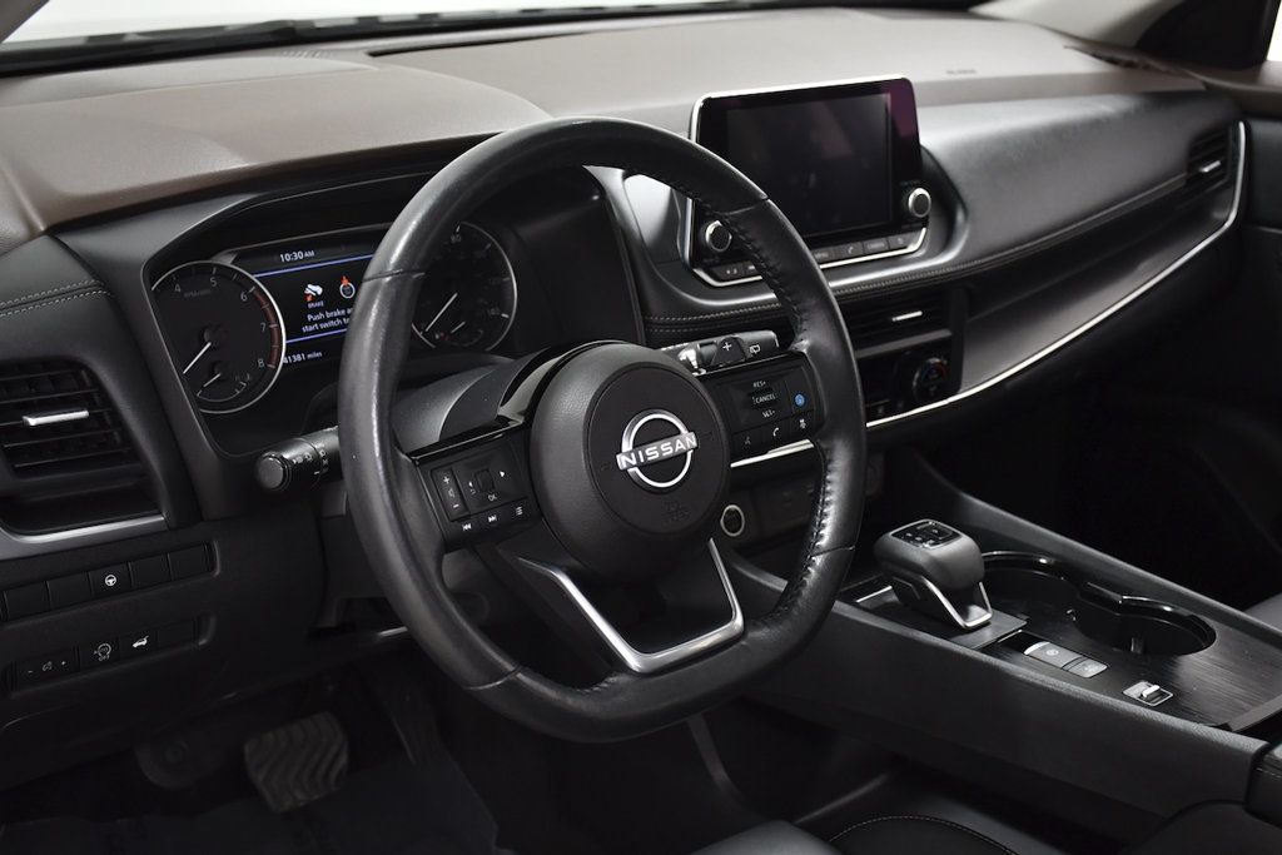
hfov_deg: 41.1
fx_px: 1709
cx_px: 641
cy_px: 428
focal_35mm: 48
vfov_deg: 28.1
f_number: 4
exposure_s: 1/160
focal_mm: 32
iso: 1250
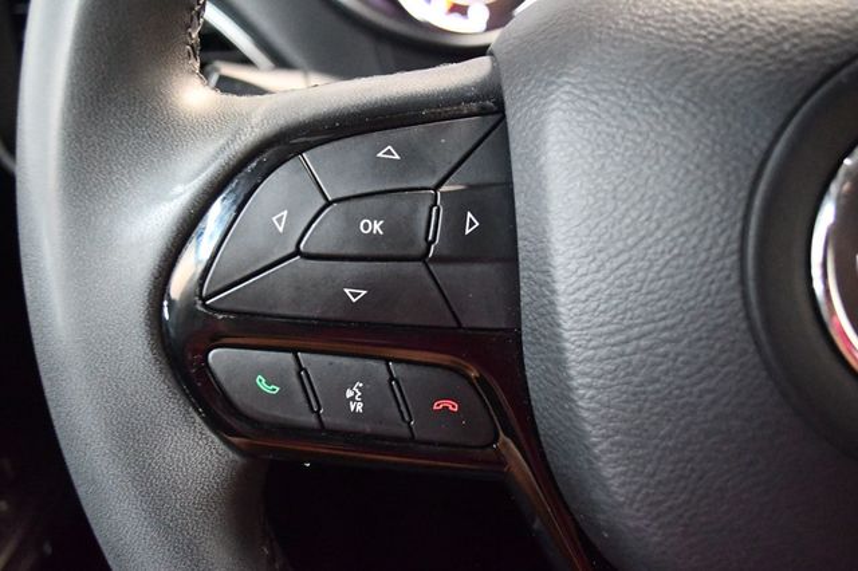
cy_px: 286
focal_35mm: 36
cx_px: 429
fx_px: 858
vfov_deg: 36.8
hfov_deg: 53.2
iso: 12800
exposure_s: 1/50
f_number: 4
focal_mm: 24
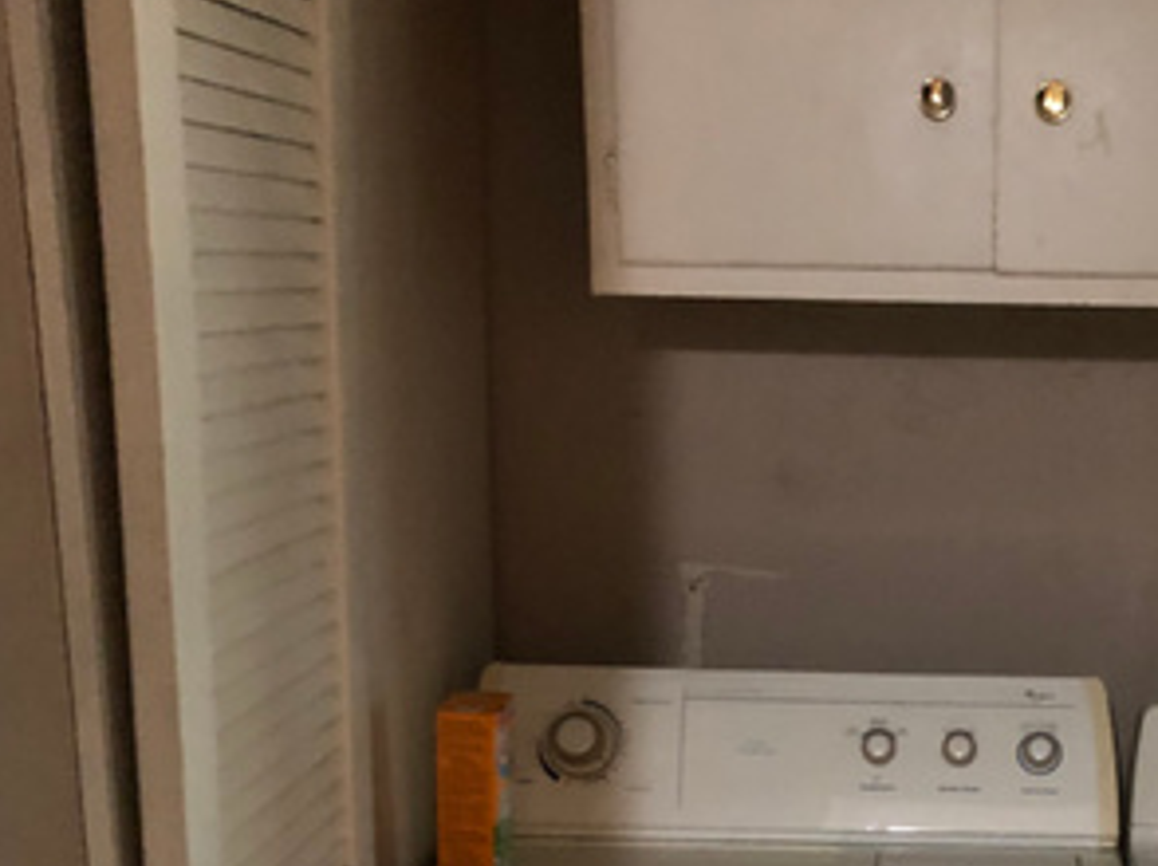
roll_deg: -1.8
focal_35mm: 61
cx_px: 941
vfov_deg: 22.8
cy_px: 921
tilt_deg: -17.9
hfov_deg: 30.8
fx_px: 2039
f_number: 1.8
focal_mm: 3.99
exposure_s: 1/4
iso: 100
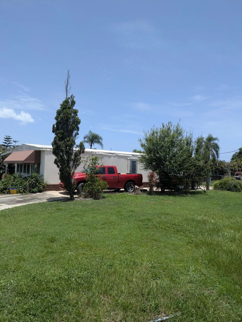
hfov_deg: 54.9
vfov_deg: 69.4
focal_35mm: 25
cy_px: 161
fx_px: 233
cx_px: 121
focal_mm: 5.43
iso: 44
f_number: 1.89
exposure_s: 1/2538
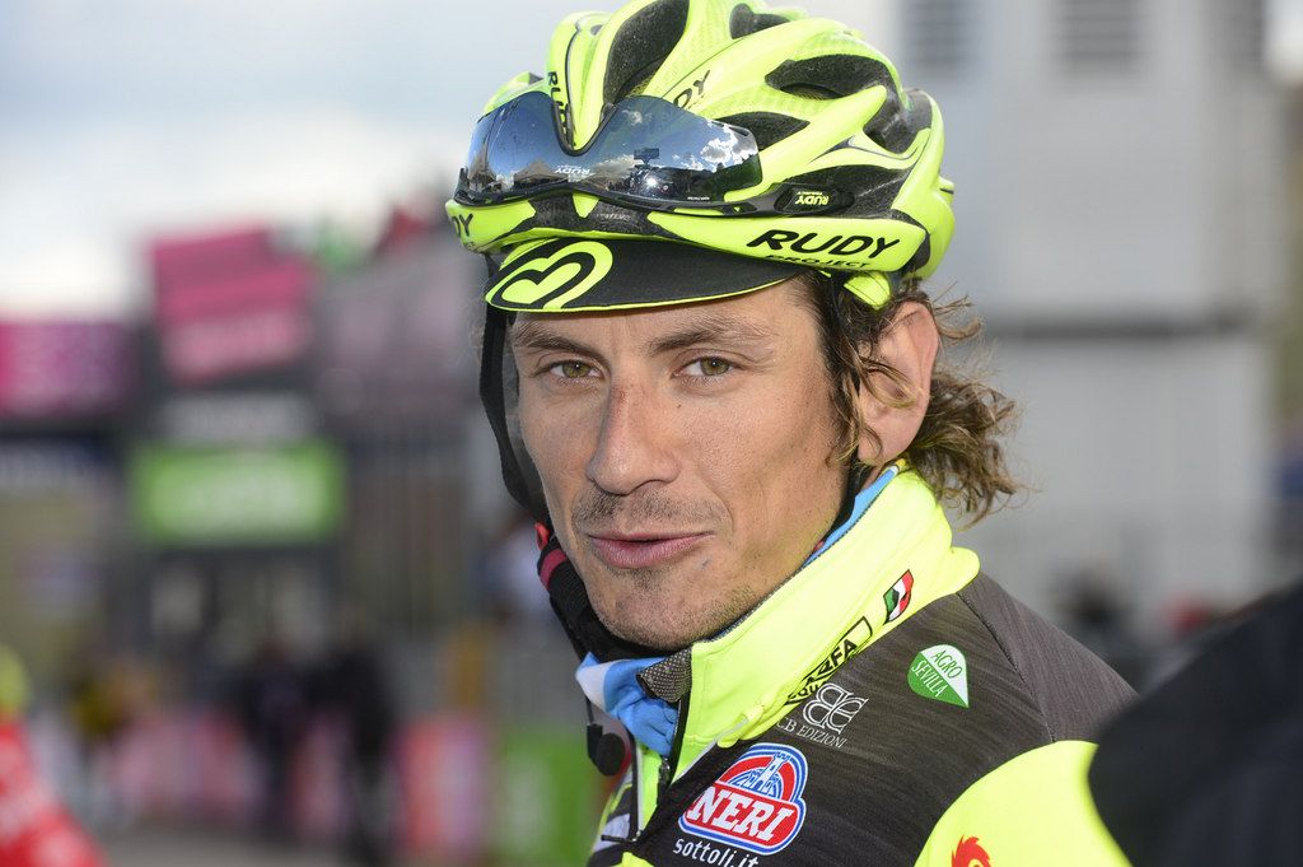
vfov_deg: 9.4
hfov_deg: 14.2
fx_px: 5244
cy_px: 434
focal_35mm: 145
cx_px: 652
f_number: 7.1
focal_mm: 145
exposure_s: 1/250
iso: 200
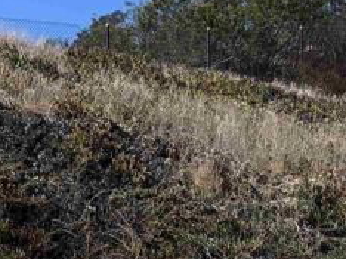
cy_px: 410
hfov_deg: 17.0
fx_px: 1138
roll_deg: -0.4
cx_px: 322
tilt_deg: -1.6
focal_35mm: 114
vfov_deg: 12.2
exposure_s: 1/5076
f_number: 1.6
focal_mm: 5.96
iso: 50
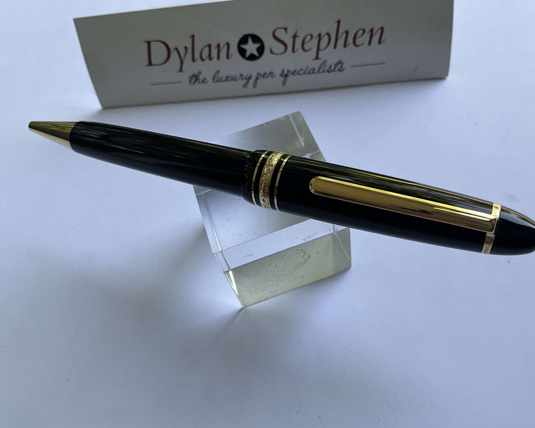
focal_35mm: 31
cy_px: 209
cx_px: 281
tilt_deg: -57.5
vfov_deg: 47.1
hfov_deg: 57.2
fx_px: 491
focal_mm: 3
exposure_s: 1/122
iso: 20
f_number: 1.8
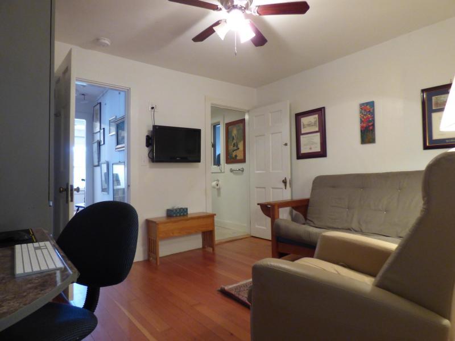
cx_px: 228
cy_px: 170
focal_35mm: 20
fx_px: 263
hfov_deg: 81.7
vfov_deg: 66.0
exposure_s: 1/25
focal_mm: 3.58
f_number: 2.8
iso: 400
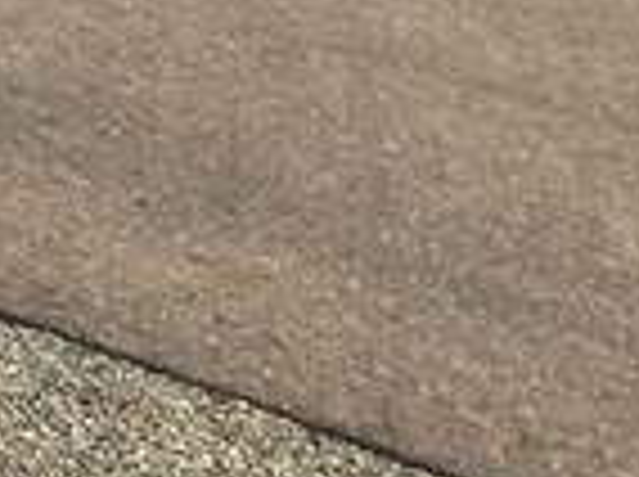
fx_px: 1732
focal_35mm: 94
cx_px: -1602
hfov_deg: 9.5
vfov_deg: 11.6
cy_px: -796
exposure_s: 1/3418
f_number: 2.2
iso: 50
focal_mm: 2.2
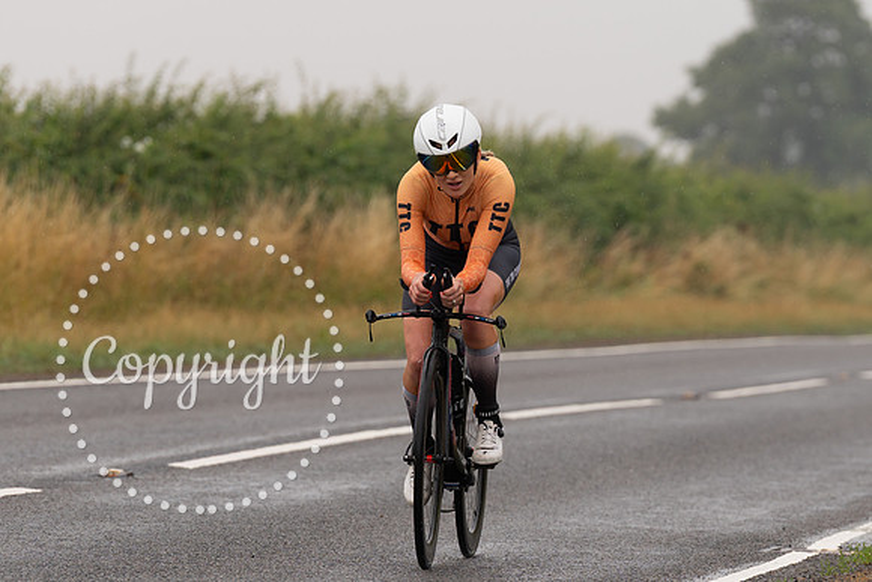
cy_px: 281
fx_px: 8011
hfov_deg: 6.2
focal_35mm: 331
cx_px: 457
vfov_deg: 4.2
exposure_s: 1/1000
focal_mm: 188
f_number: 4
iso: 100
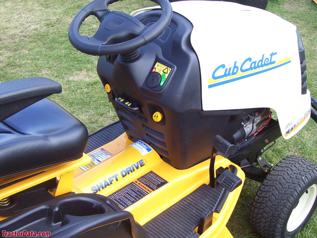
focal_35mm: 42
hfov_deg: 44.8
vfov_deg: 34.3
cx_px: 158
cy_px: 119
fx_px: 385
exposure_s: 1/125
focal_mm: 7
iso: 80
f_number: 3
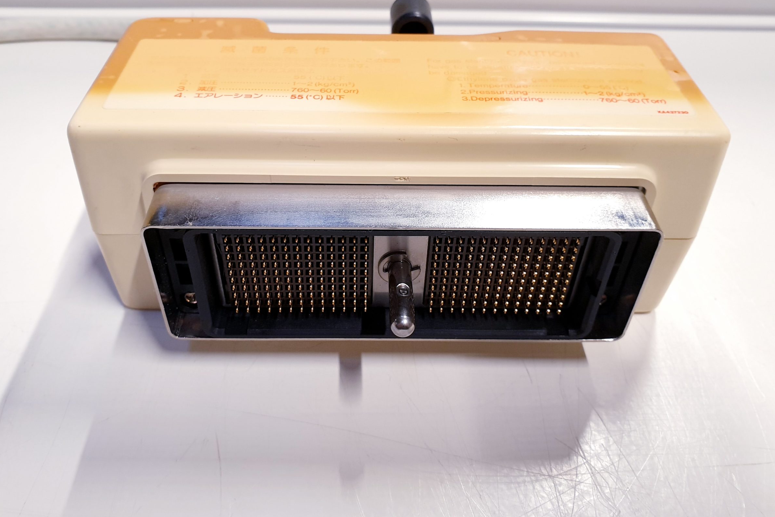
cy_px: 211
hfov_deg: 63.7
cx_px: 382
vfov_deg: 44.8
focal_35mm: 29
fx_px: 624
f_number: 2.4
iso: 160
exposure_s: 1/50
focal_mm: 4.3
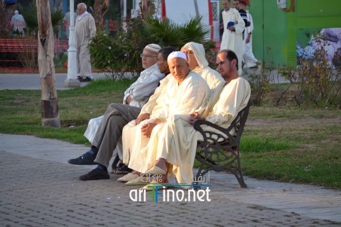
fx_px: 1775
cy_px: 114
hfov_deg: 11.0
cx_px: 170
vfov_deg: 7.3
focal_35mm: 188
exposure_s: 1/125
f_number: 4.8
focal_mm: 125
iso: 100
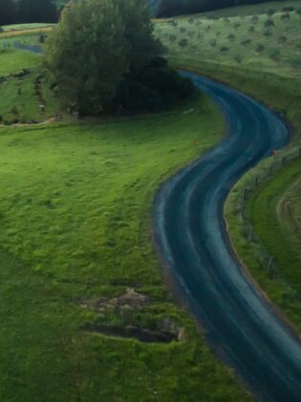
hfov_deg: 23.5
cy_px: 83
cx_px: -155
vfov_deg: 37.6
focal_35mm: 49
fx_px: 569
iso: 100
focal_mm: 3.61
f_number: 2.8
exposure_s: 1/270
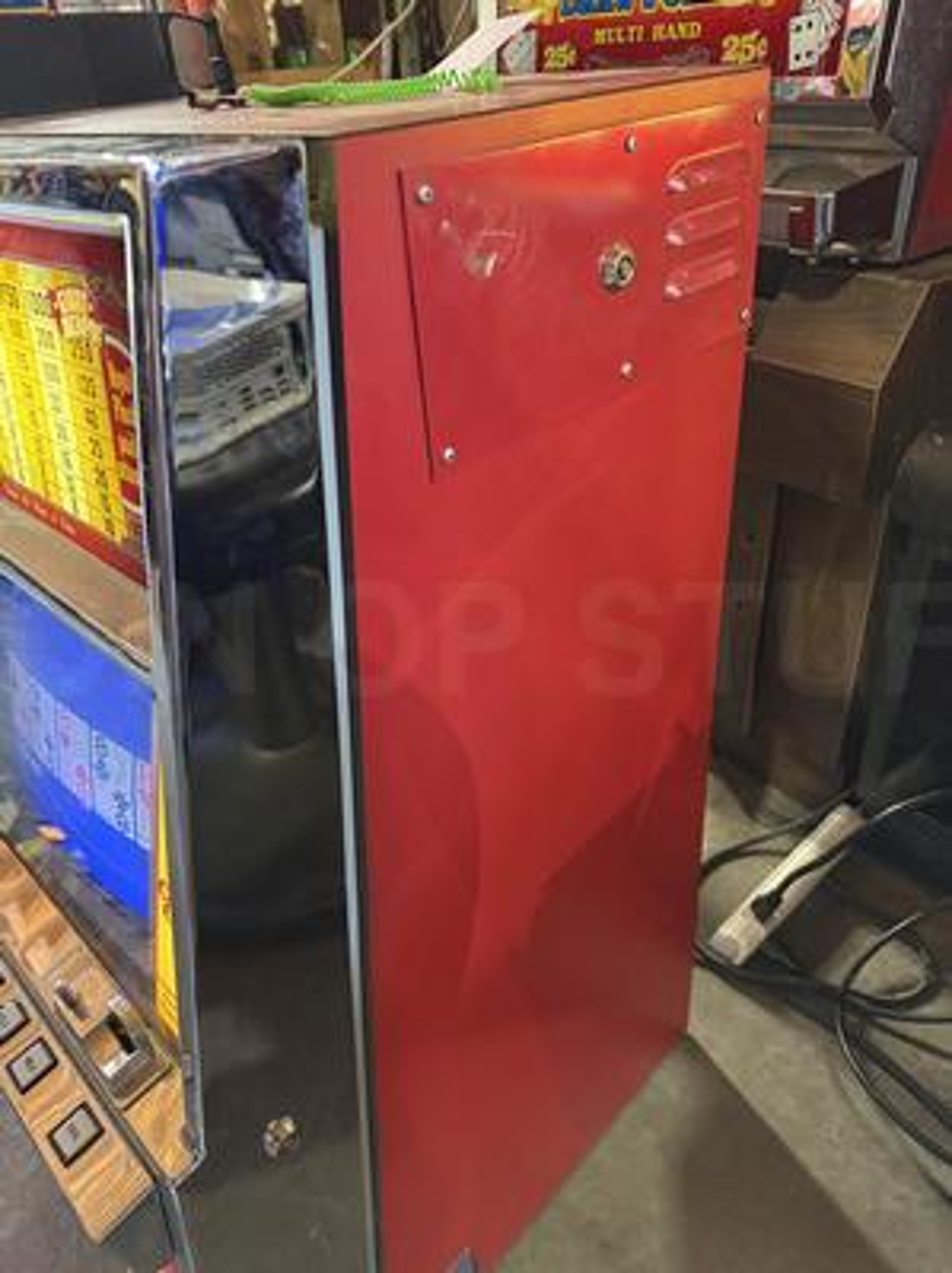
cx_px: 476
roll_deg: +4.4
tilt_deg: -33.5
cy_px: 636
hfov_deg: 56.7
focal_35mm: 24
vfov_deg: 71.7
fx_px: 882
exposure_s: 1/40
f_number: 1.78
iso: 800
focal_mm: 6.76
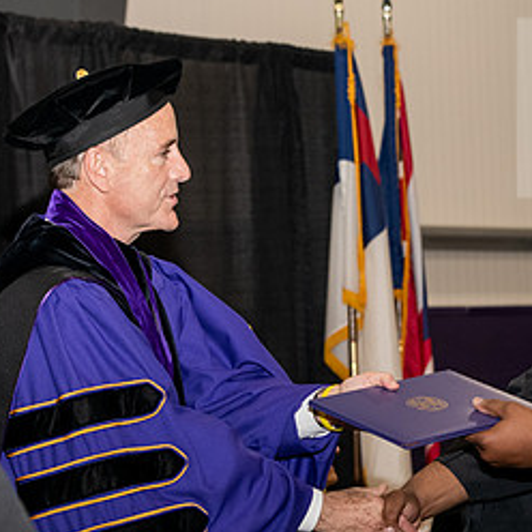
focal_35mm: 163
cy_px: 278
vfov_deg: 10.7
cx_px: 453
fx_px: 2834
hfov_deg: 10.7
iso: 1600
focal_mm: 82
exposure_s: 1/200
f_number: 5.6
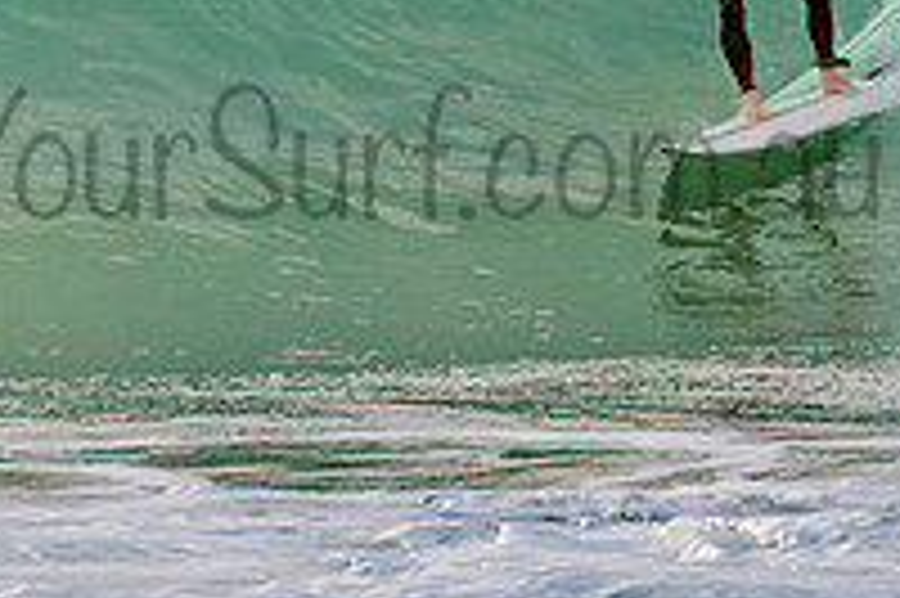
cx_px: 699
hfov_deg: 1.2
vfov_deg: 0.8
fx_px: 44387
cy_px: -78
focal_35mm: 1777
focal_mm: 500
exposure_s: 1/2000
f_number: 5.6
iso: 560
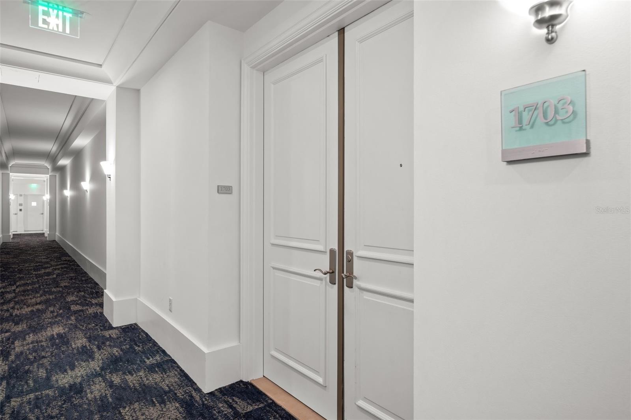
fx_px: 350
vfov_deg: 61.9
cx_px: 316
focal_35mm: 20
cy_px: 210
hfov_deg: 84.0
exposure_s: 2
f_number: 9
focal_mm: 20
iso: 250
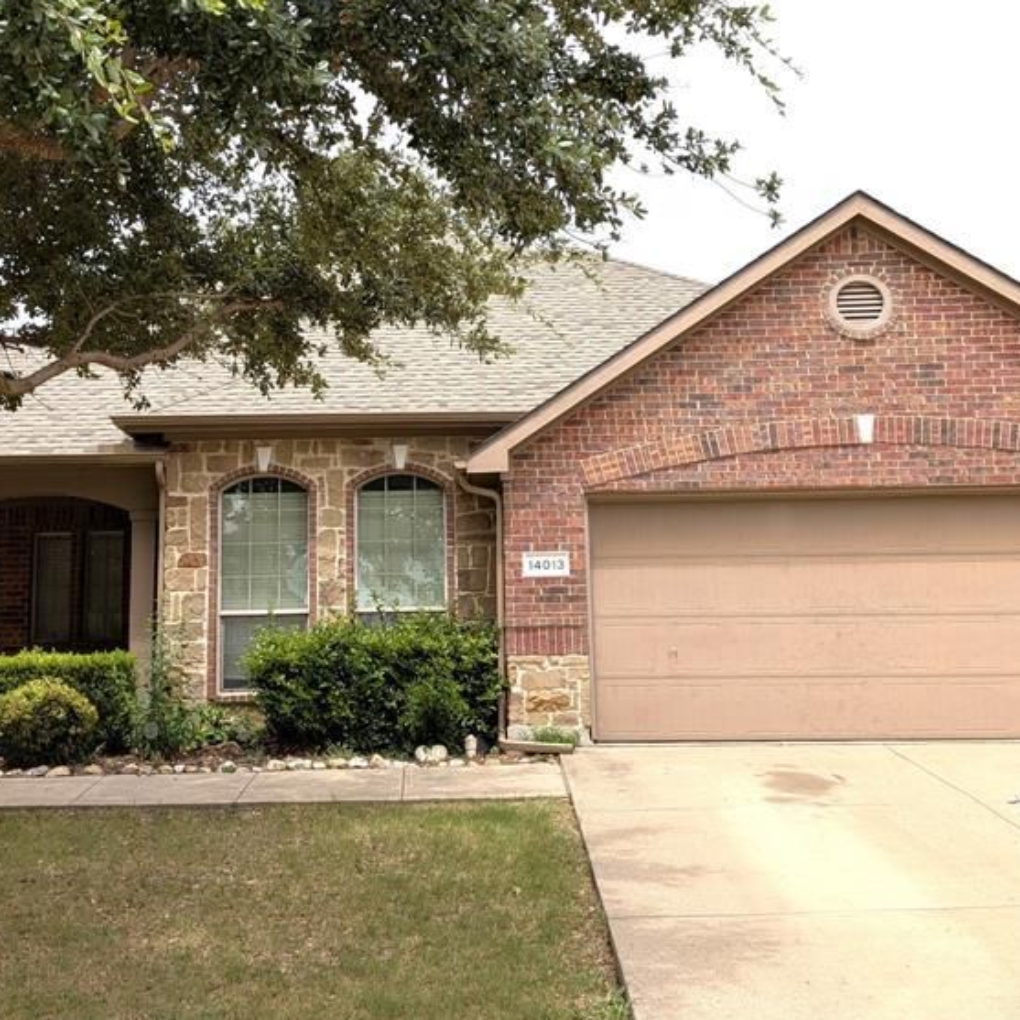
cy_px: 451
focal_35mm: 39
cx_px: 458
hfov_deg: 42.8
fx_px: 1300
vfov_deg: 42.8
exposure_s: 1/1289
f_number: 1.7
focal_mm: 4.53
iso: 29
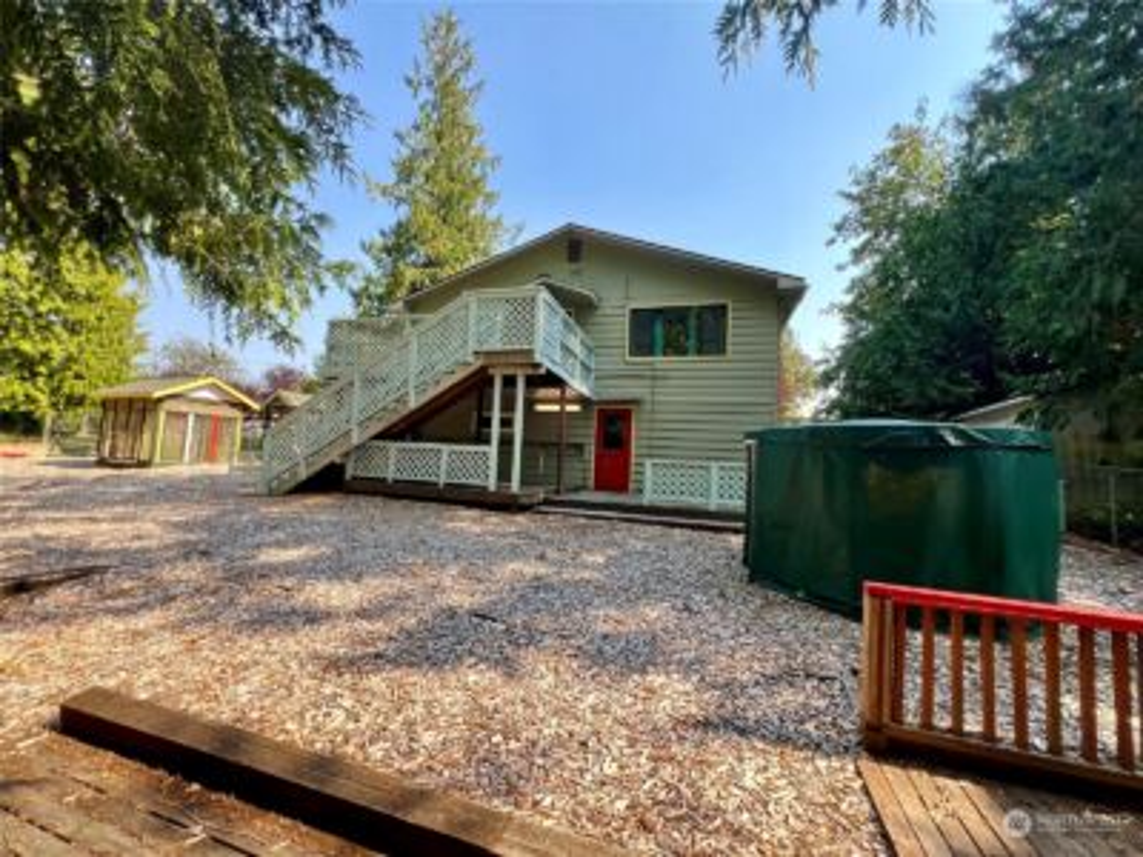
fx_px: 429
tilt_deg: +4.5
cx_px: 572
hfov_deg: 106.2
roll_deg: -3.9
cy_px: 428
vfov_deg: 89.9
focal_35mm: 13
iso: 32
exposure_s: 1/211
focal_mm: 1.57
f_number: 1.8
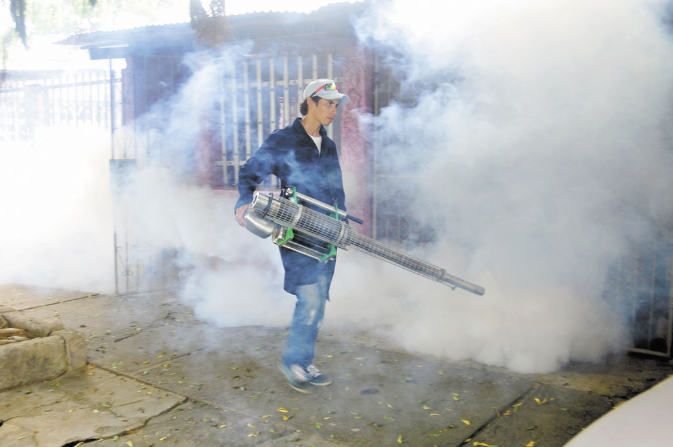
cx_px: 336
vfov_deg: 34.1
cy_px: 224
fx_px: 728
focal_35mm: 39
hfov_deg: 49.6
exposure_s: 1/50
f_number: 5
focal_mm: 26
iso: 400
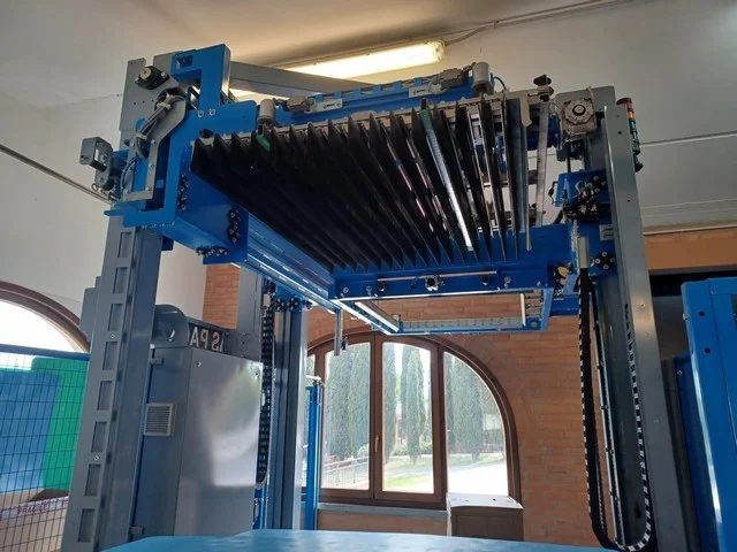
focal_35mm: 25
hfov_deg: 69.4
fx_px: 532
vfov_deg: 54.9
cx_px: 368
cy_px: 276
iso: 100
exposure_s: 1/50
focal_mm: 4.6
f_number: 1.8
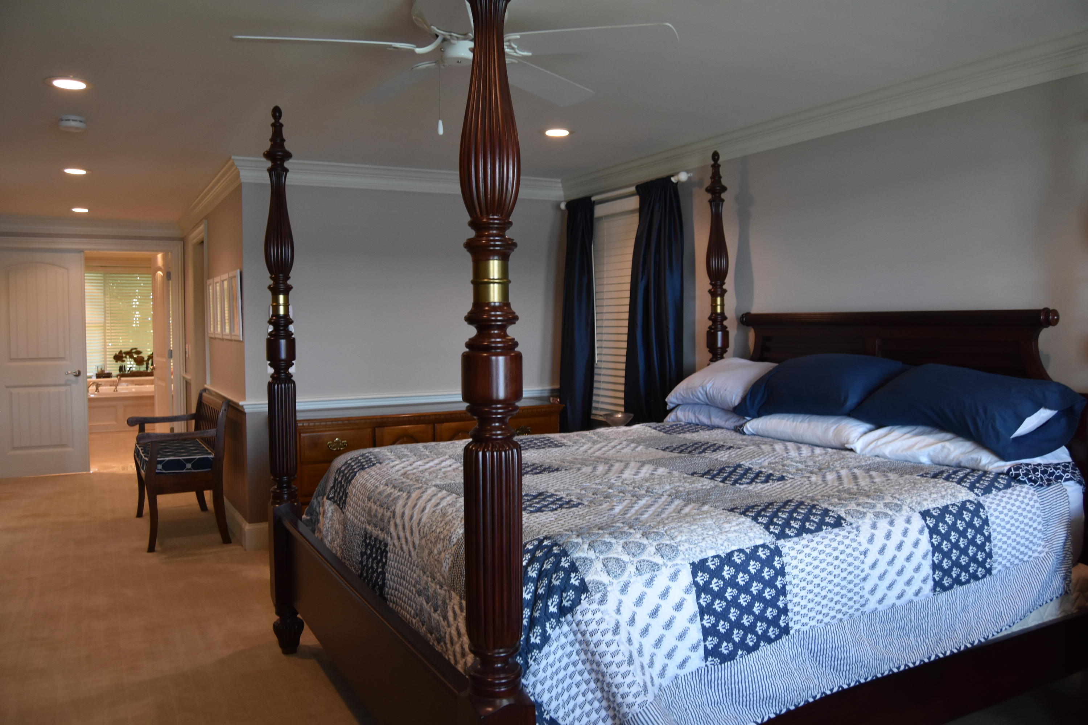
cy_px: 362
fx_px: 816
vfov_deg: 47.9
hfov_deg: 67.4
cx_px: 544
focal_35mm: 27
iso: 800
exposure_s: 1/100
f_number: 5
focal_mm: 18
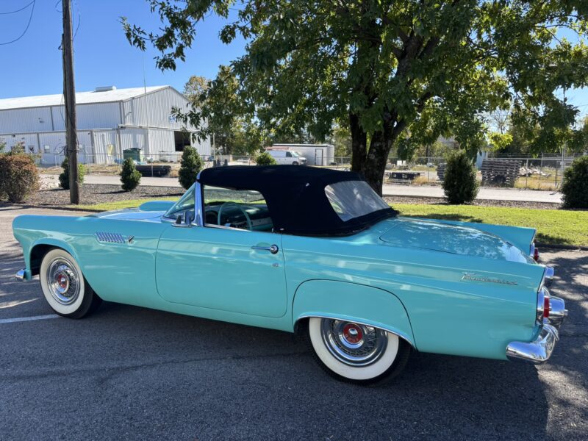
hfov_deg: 67.3
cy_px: 220
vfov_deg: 53.1
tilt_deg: -8.2
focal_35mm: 26
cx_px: 294
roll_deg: +1.3
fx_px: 442
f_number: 1.6
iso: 50
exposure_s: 1/1058
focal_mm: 5.96
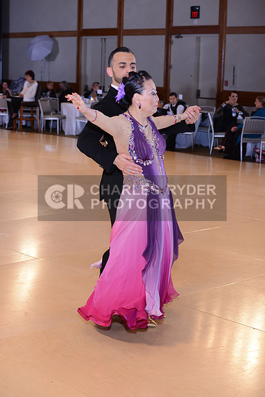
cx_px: 132
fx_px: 1125
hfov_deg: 13.4
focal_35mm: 102
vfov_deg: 20.0
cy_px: 198
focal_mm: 102
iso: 1250
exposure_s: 1/250
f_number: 5.6
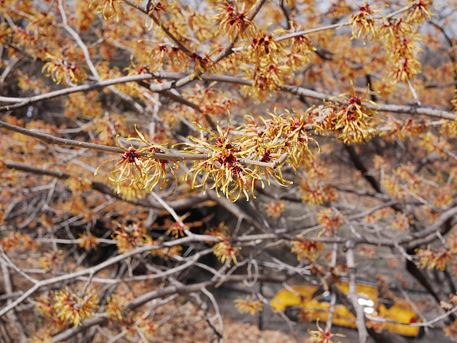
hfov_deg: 46.8
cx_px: 228
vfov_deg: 36.0
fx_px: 528
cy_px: 172
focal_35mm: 40
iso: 100
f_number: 6.3
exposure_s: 1/320
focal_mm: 20
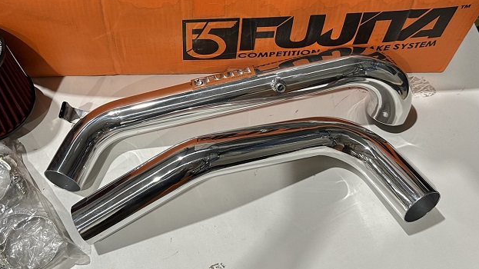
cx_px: 166
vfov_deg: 27.8
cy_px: 58
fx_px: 533
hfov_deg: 47.7
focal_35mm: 42
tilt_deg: -53.5
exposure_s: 1/100
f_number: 1.78
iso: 160
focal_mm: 6.86
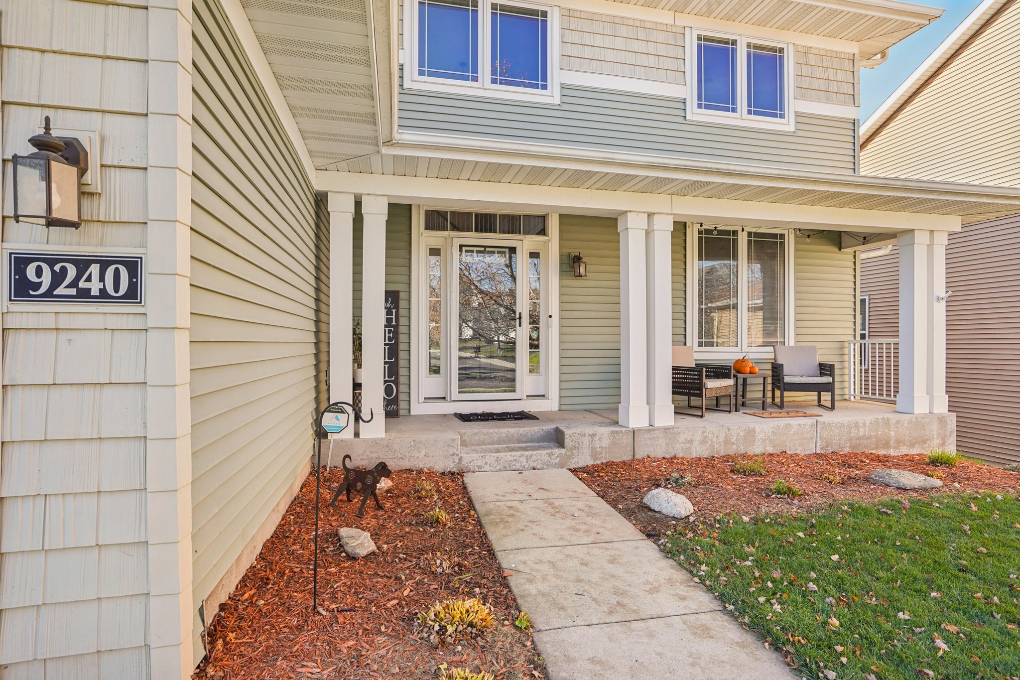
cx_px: 510
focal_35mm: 17
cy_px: 340
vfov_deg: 70.4
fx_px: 482
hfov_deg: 93.3
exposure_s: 1/160
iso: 400
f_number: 8
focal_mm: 17
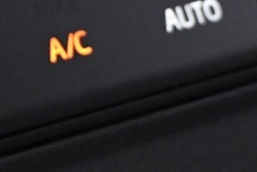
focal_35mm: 165
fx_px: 1180
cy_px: -154
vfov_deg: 8.0
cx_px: -113
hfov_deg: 11.9
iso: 4000
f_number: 3.5
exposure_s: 1/60
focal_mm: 17
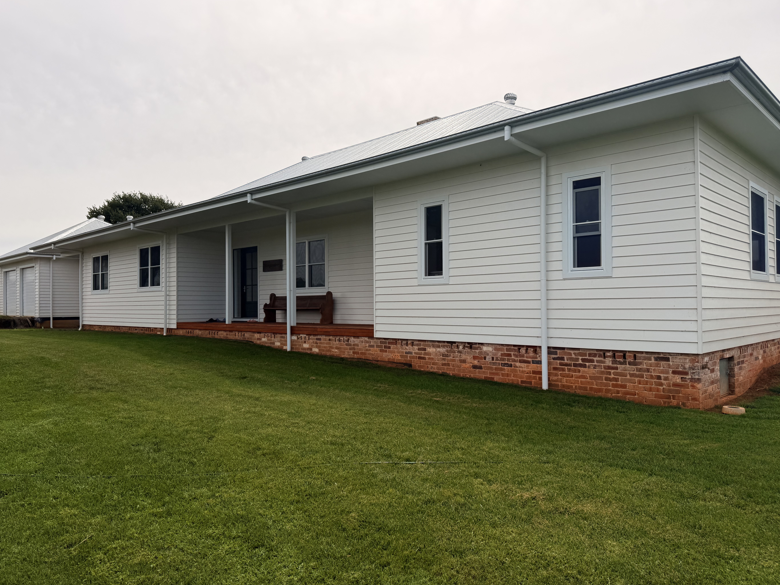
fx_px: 563
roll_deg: -0.1
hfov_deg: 69.4
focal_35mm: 25
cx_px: 380
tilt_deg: +1.0
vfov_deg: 54.9
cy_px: 296
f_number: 1.78
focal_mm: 6.76
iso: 80
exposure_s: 1/7353
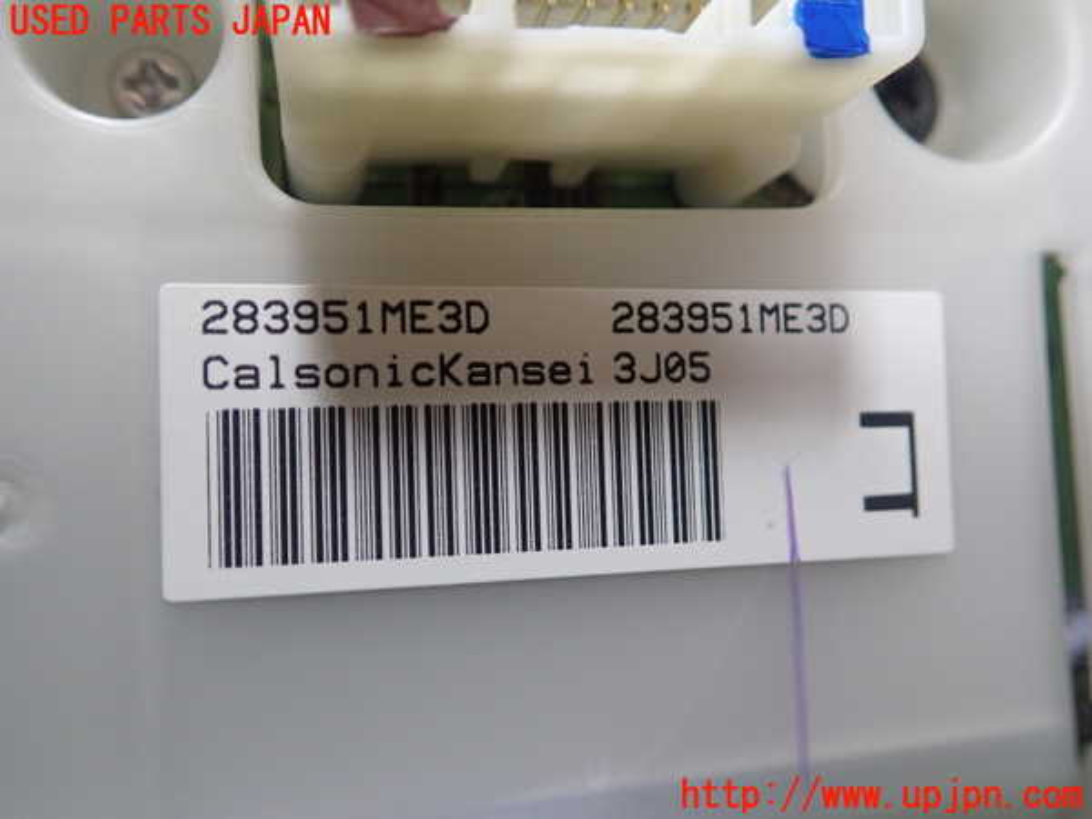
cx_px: 546
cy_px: 410
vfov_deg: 46.8
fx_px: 946
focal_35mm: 30
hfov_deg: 60.0
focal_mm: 5.5
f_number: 2.3
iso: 320
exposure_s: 1/125
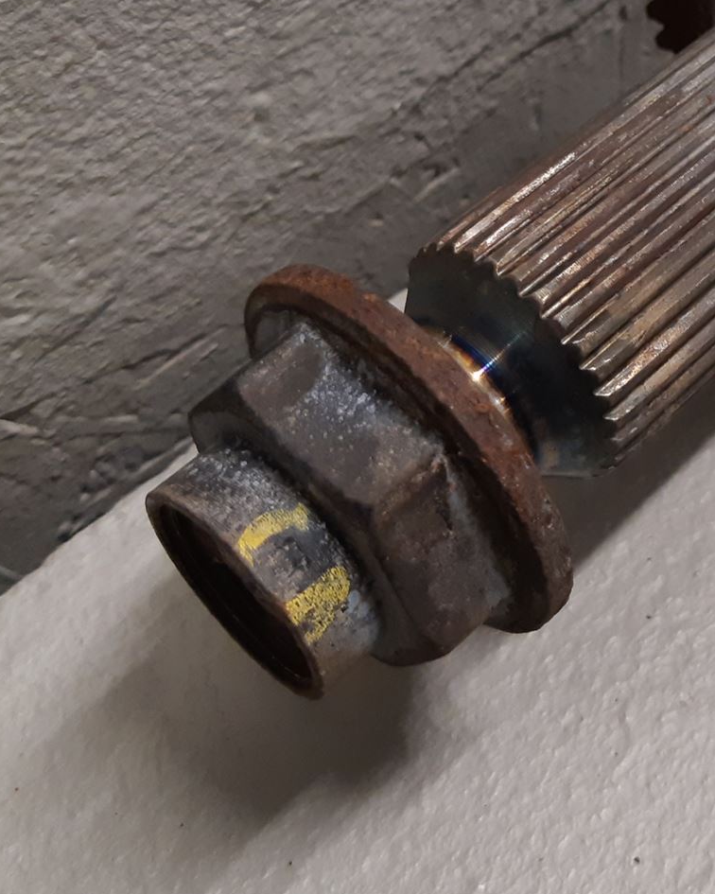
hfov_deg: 26.2
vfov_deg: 33.4
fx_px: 1455
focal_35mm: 55
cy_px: 212
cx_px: 716
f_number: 1.7
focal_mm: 3.93
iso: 160
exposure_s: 1/50
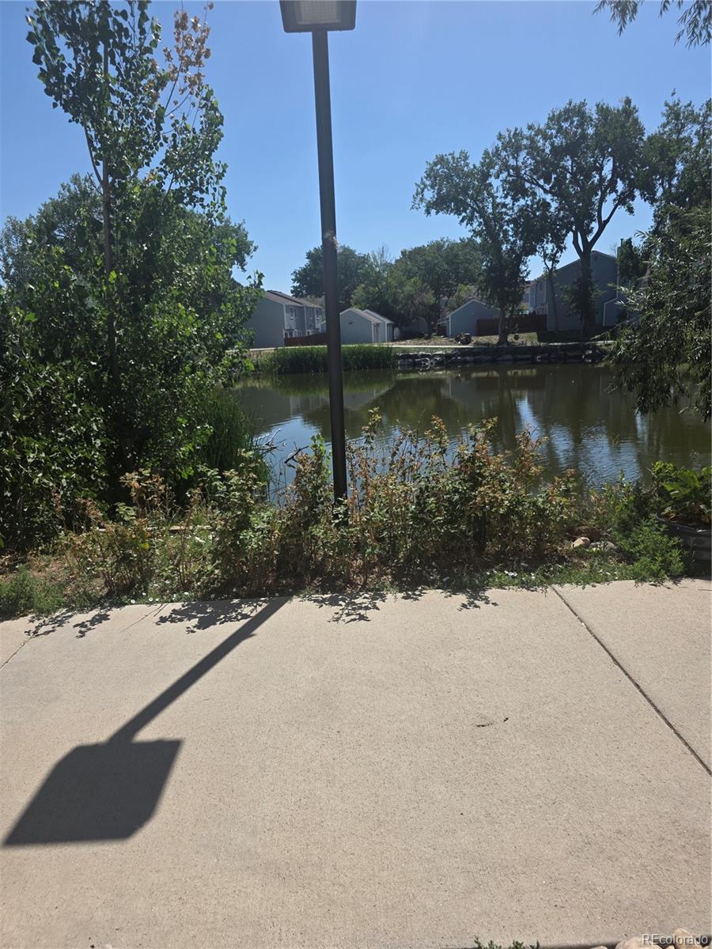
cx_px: 356
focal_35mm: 23
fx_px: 631
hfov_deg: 58.9
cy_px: 474
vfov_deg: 73.9
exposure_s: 1/7944
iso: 80
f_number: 1.7
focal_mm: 6.3
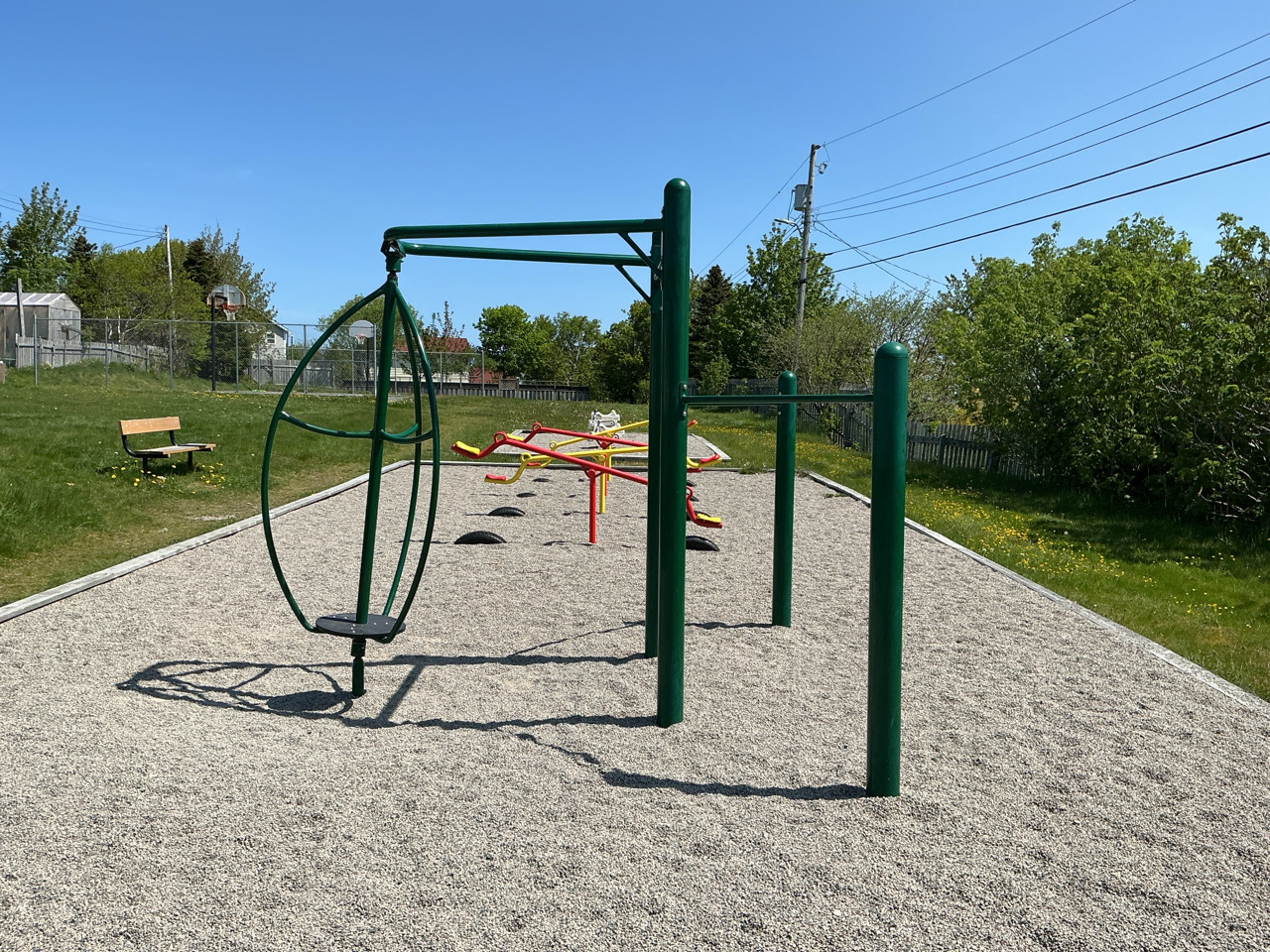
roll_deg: -0.2
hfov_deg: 61.7
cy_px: 476
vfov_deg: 48.2
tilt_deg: -2.9
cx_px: 635
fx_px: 1064
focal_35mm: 29
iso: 25
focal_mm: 3
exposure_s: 1/2227
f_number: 1.8
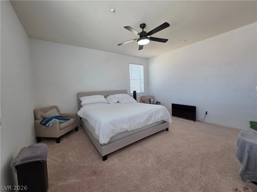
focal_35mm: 13
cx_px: 128
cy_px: 96
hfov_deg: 106.2
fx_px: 97
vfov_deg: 89.9
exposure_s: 1/120
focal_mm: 2.2
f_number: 1.9
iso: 100
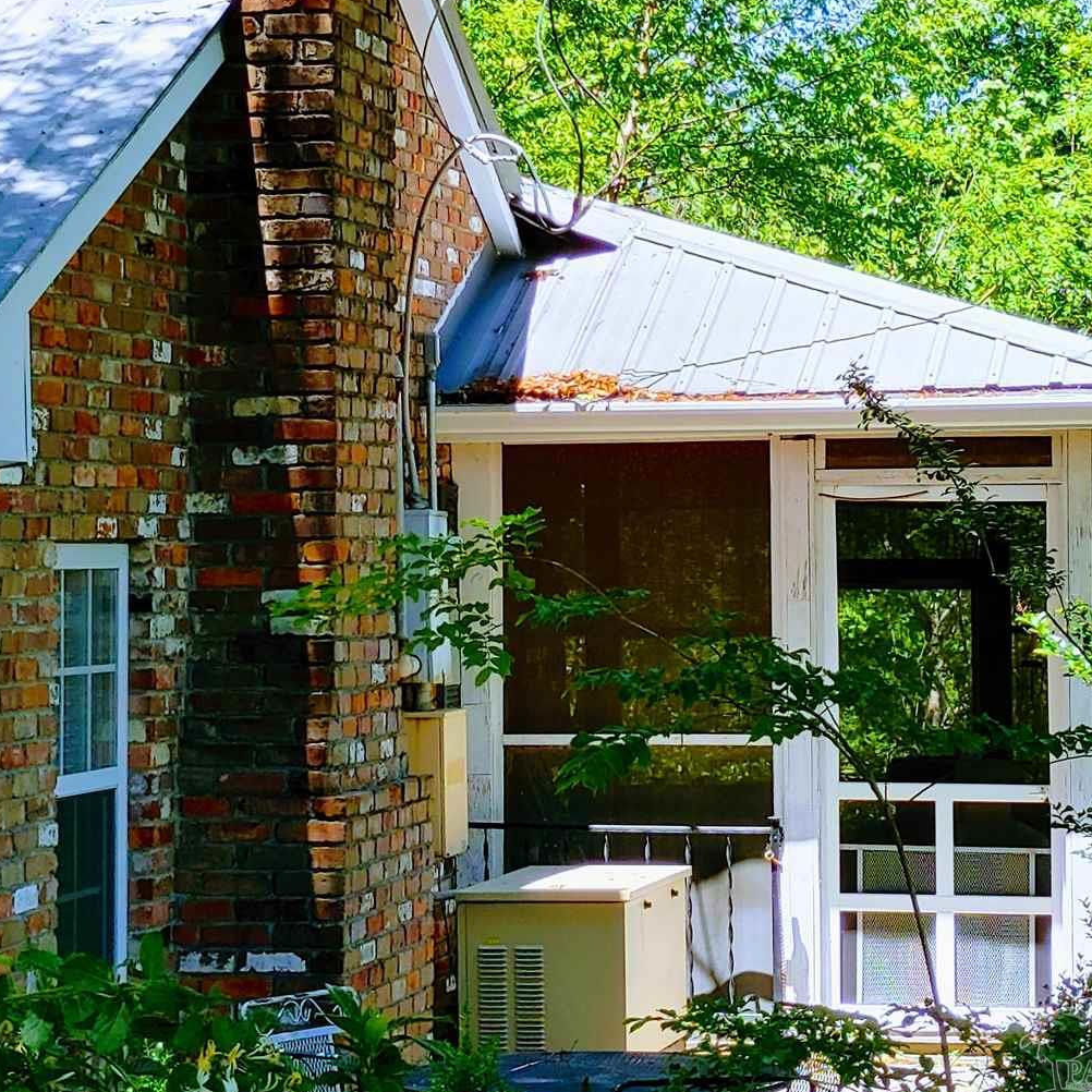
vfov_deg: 13.8
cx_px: 587
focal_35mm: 126
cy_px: 289
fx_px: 4497
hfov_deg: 13.8
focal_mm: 5.58
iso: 50
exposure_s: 1/362
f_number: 1.8
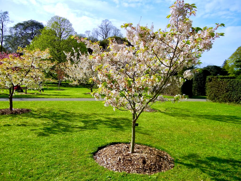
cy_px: 90
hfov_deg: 60.0
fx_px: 209
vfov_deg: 46.8
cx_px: 120
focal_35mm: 30
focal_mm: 5.4
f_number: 7
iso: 160
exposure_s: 1/385
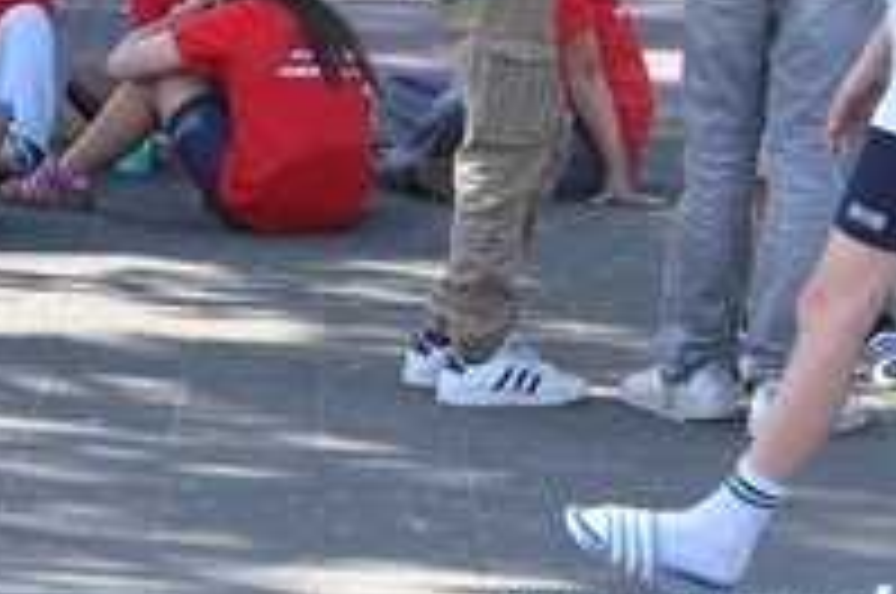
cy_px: -250
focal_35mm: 234
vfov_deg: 5.8
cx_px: 207
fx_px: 5815
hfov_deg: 8.8
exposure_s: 1/250
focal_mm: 50
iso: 320
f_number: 6.3
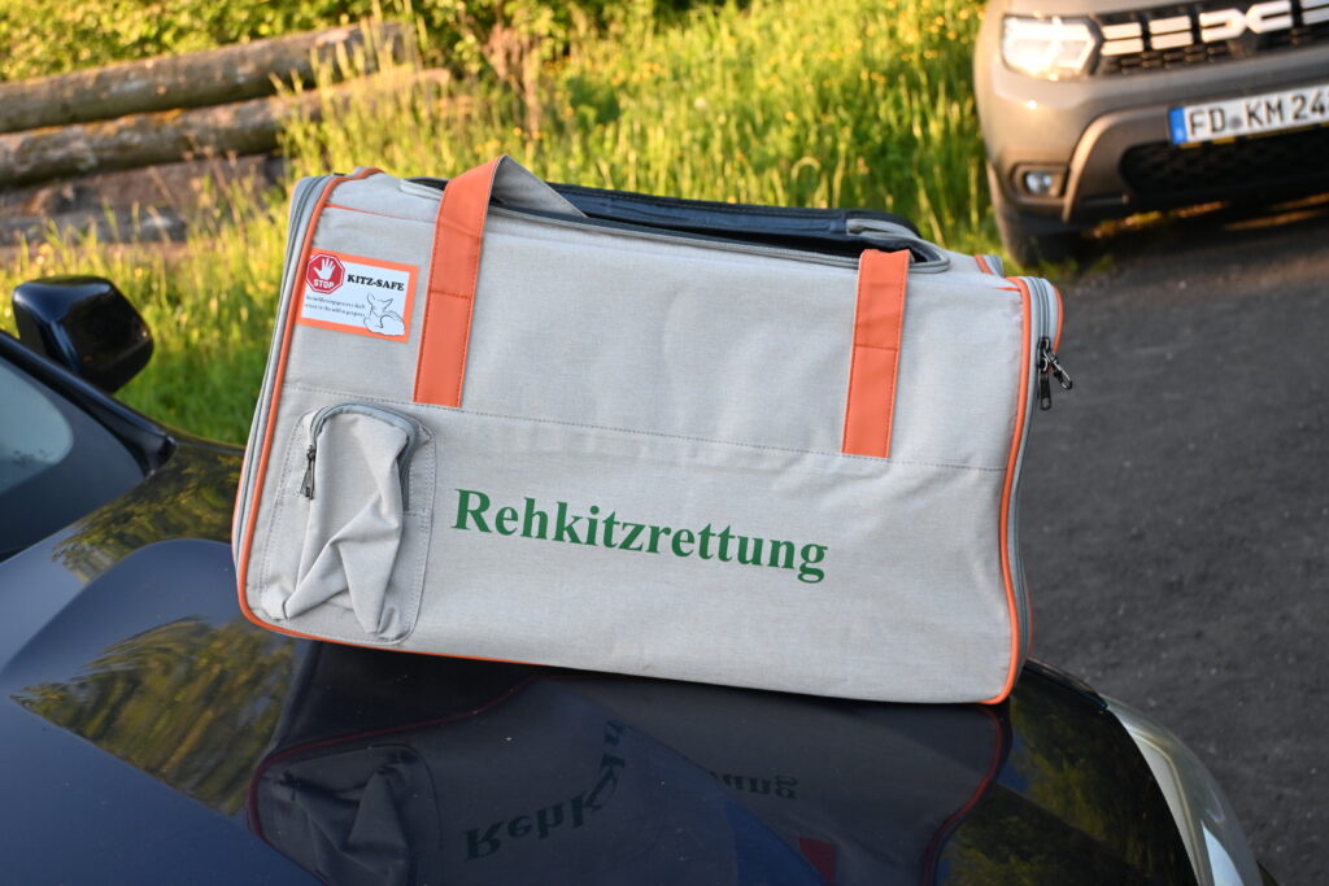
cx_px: 664
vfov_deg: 28.5
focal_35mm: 47
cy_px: 443
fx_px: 1744
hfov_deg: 41.7
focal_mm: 31.5
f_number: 5
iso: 400
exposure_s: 1/200
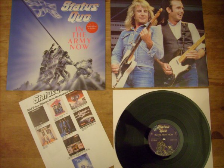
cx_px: 112
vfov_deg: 40.7
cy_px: 84
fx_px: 226
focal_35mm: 35
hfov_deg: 52.6
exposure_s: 1/8
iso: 200
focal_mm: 5.8
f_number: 2.8
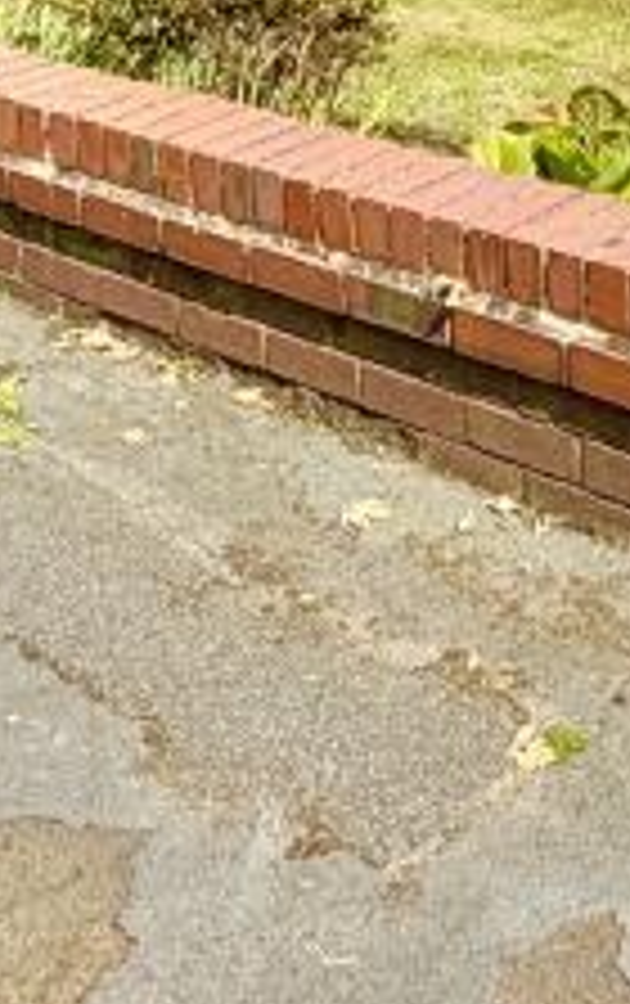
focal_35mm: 68
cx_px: 662
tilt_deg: -3.7
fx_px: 1862
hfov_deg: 18.6
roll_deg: -1.1
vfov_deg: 24.5
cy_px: -437
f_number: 2.2
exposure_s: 1/841
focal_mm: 2.22
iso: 25
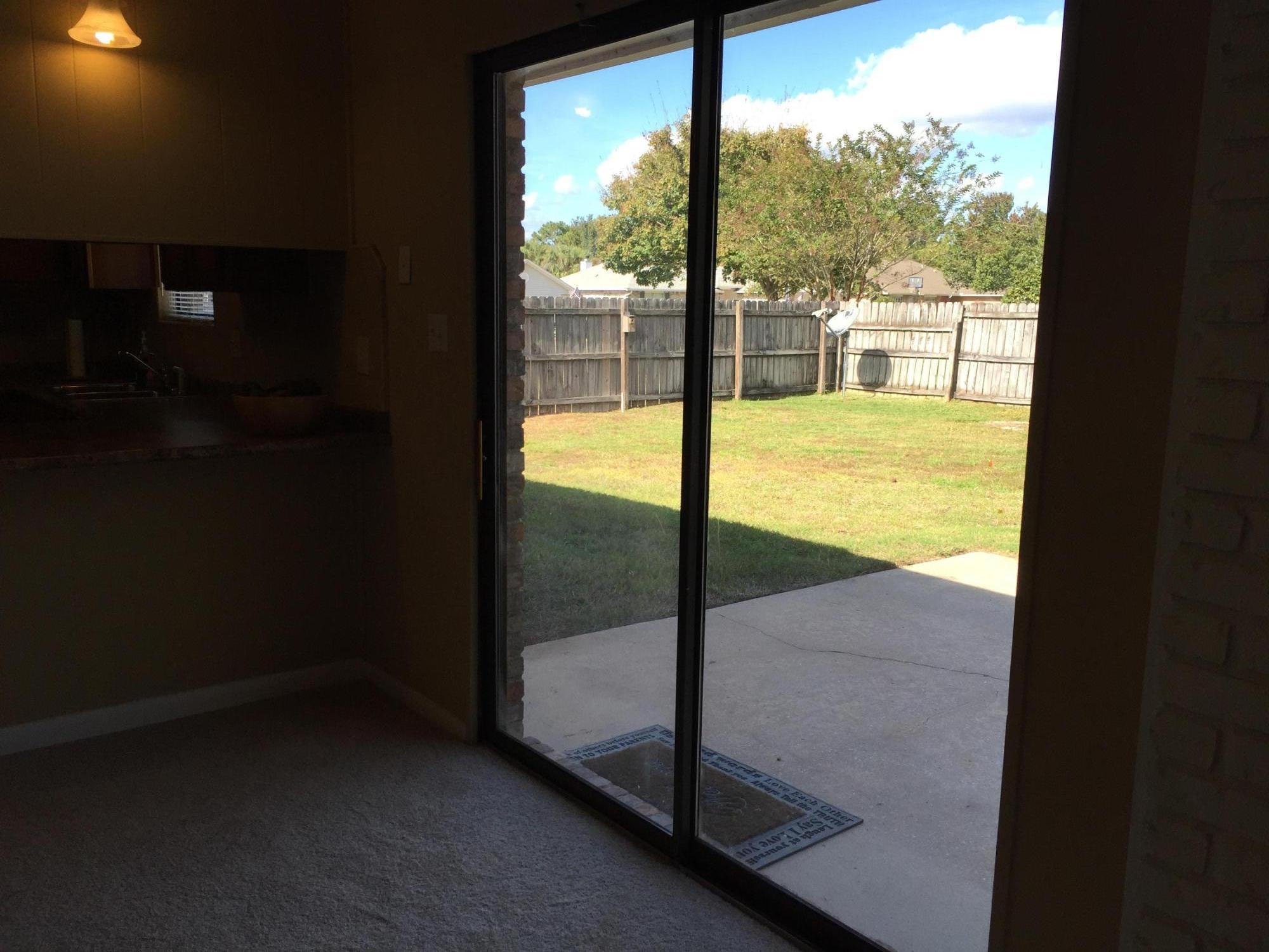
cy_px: 476
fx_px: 1063
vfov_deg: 48.2
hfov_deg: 61.7
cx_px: 634
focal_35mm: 29
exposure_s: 1/549
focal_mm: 4.15
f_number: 2.2
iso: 32
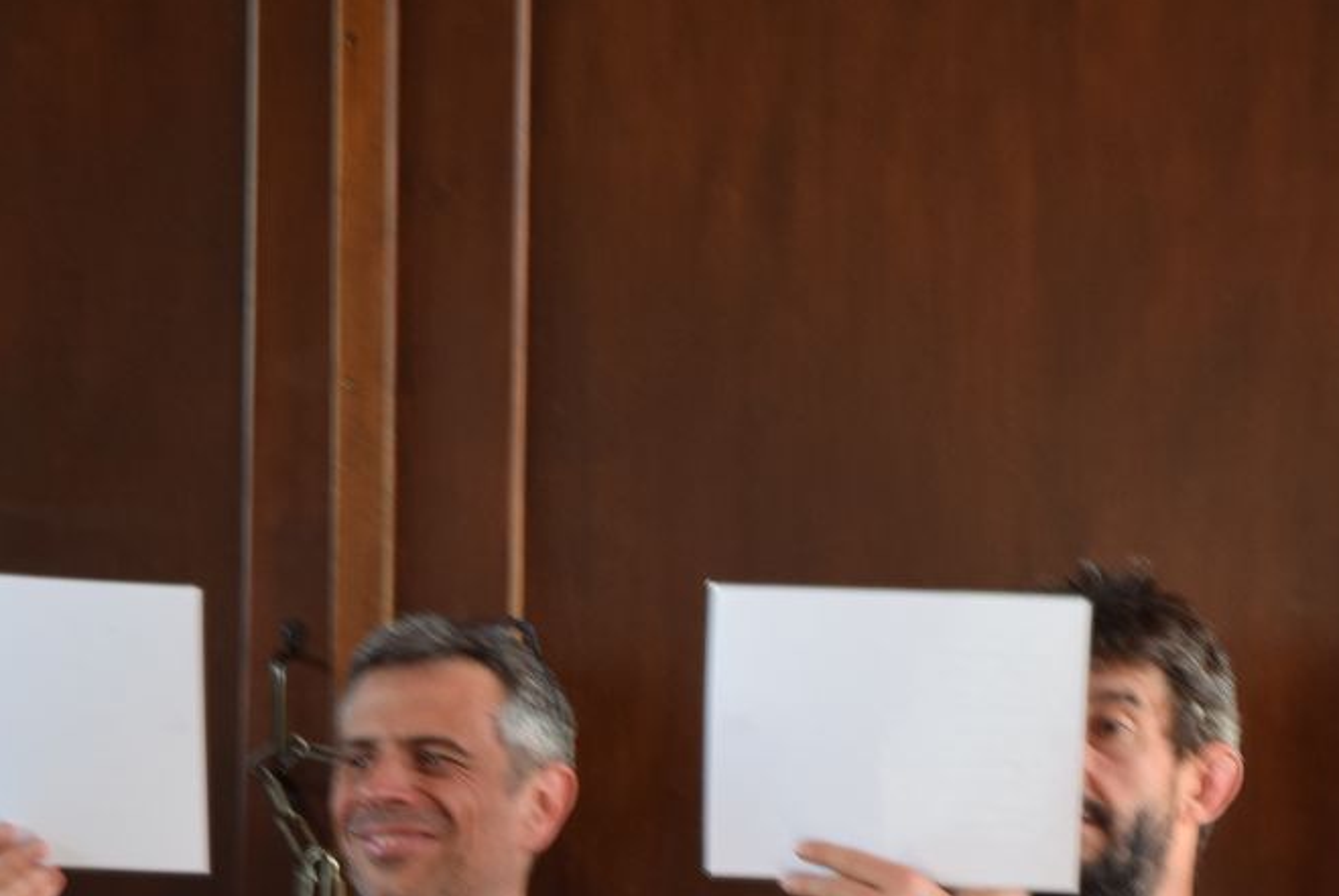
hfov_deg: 7.5
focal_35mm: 273
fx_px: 10165
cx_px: 1032
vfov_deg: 5.0
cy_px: 974
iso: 400
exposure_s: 1/20
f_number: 5.3
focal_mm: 80
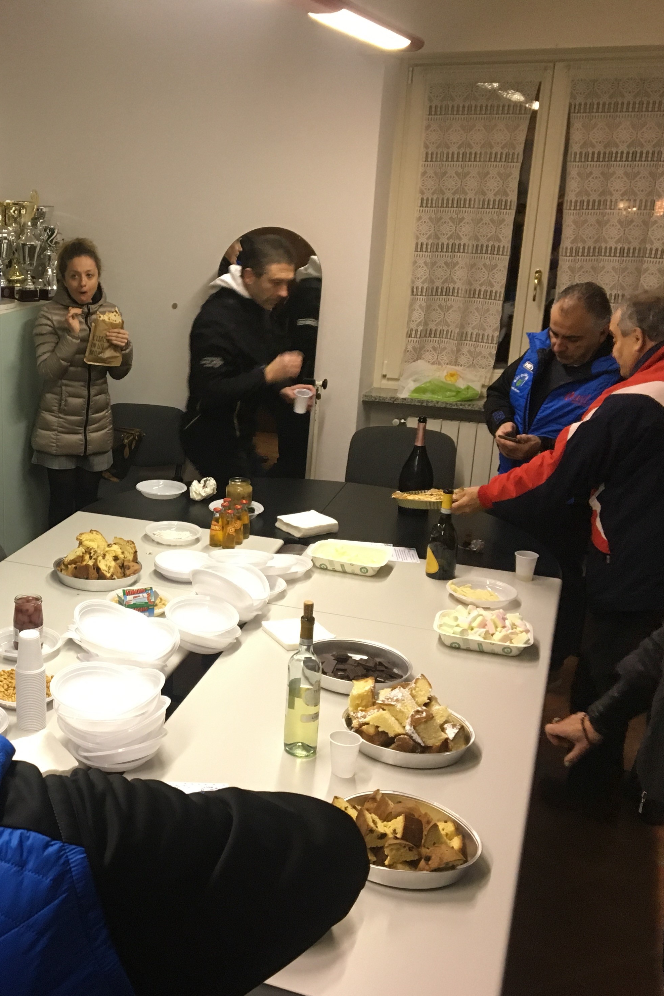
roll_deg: -0.7
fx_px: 1134
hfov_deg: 31.3
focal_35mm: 41
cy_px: 504
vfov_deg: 47.4
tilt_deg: -16.0
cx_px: 82
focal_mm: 4.15
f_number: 2.2
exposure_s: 1/33
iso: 200
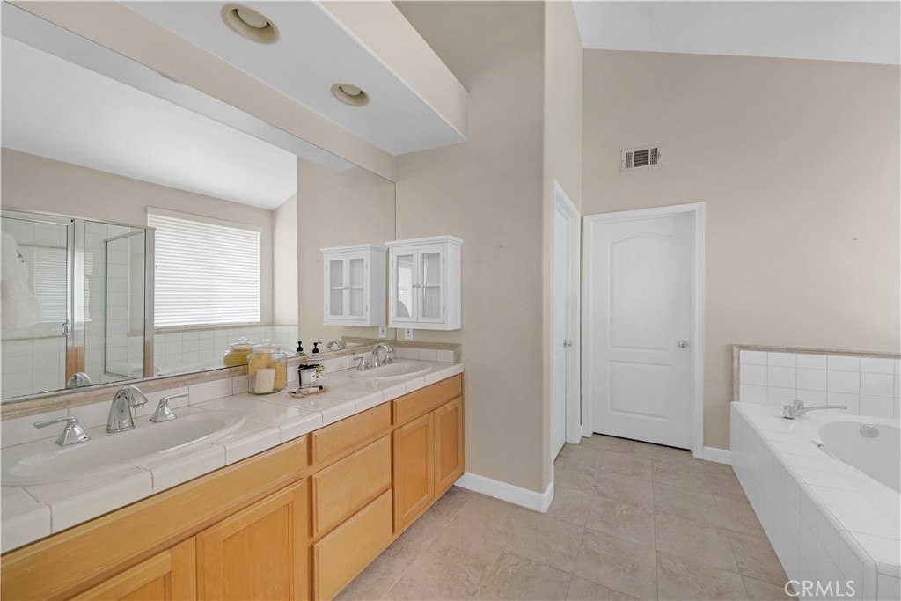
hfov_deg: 112.6
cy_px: 300
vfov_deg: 90.0
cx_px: 450
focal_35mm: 12
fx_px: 300
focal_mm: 12
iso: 100
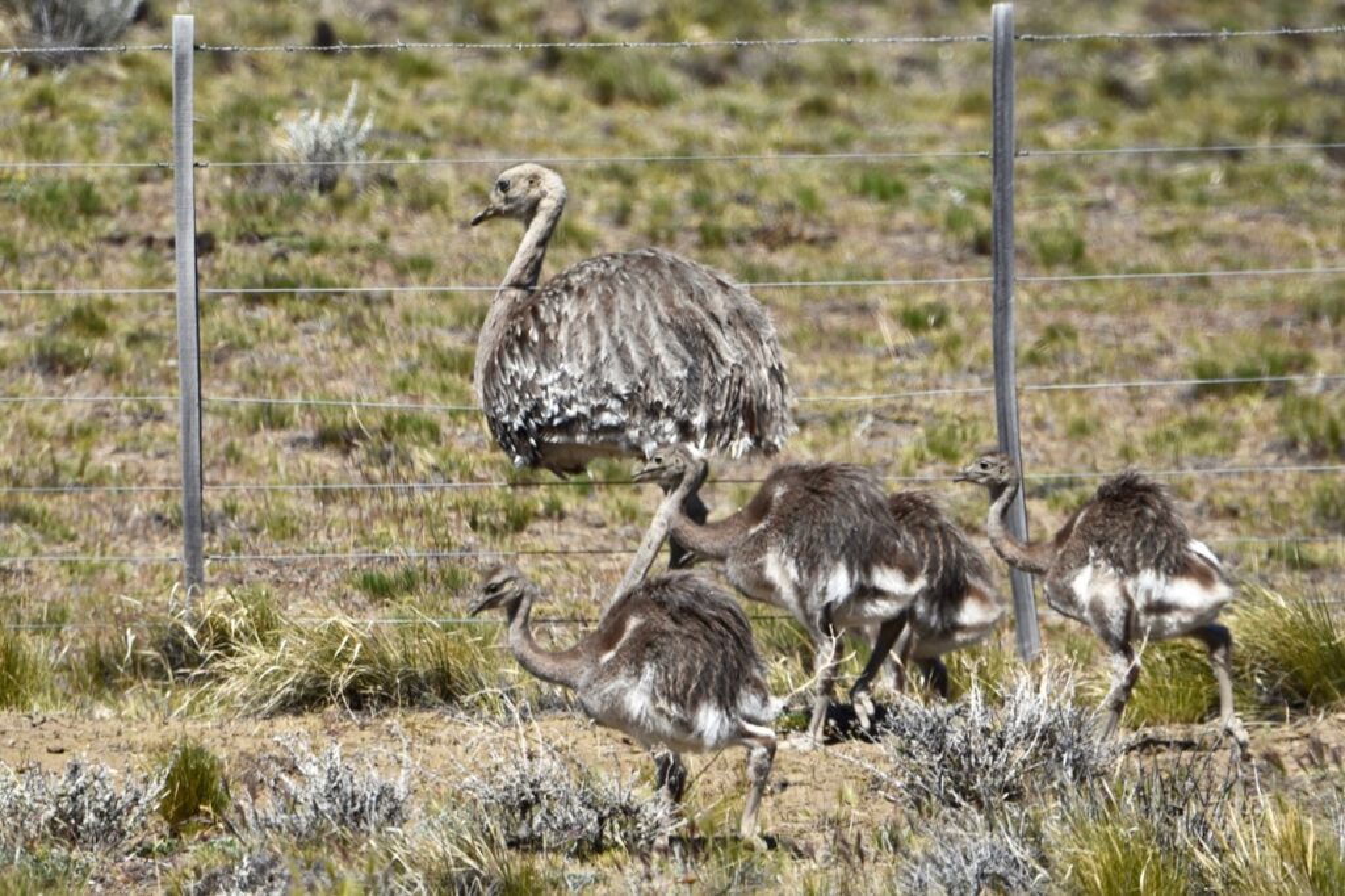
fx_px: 14939
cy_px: 448
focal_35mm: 400
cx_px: 672
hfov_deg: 5.2
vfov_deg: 3.4
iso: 160
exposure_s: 1/1600
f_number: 8
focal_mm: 400
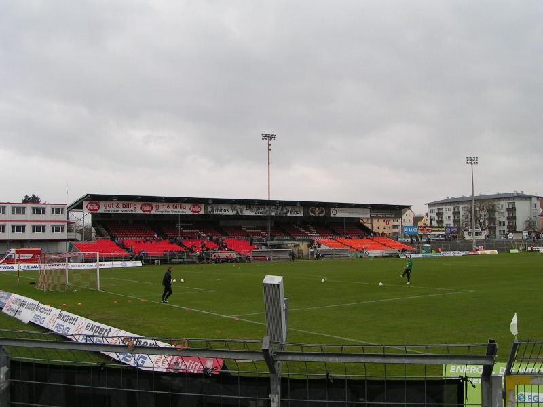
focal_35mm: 38
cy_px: 204
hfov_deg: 49.0
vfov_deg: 37.7
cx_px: 272
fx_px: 596
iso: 50
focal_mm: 5.8
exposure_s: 1/200
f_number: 5.6
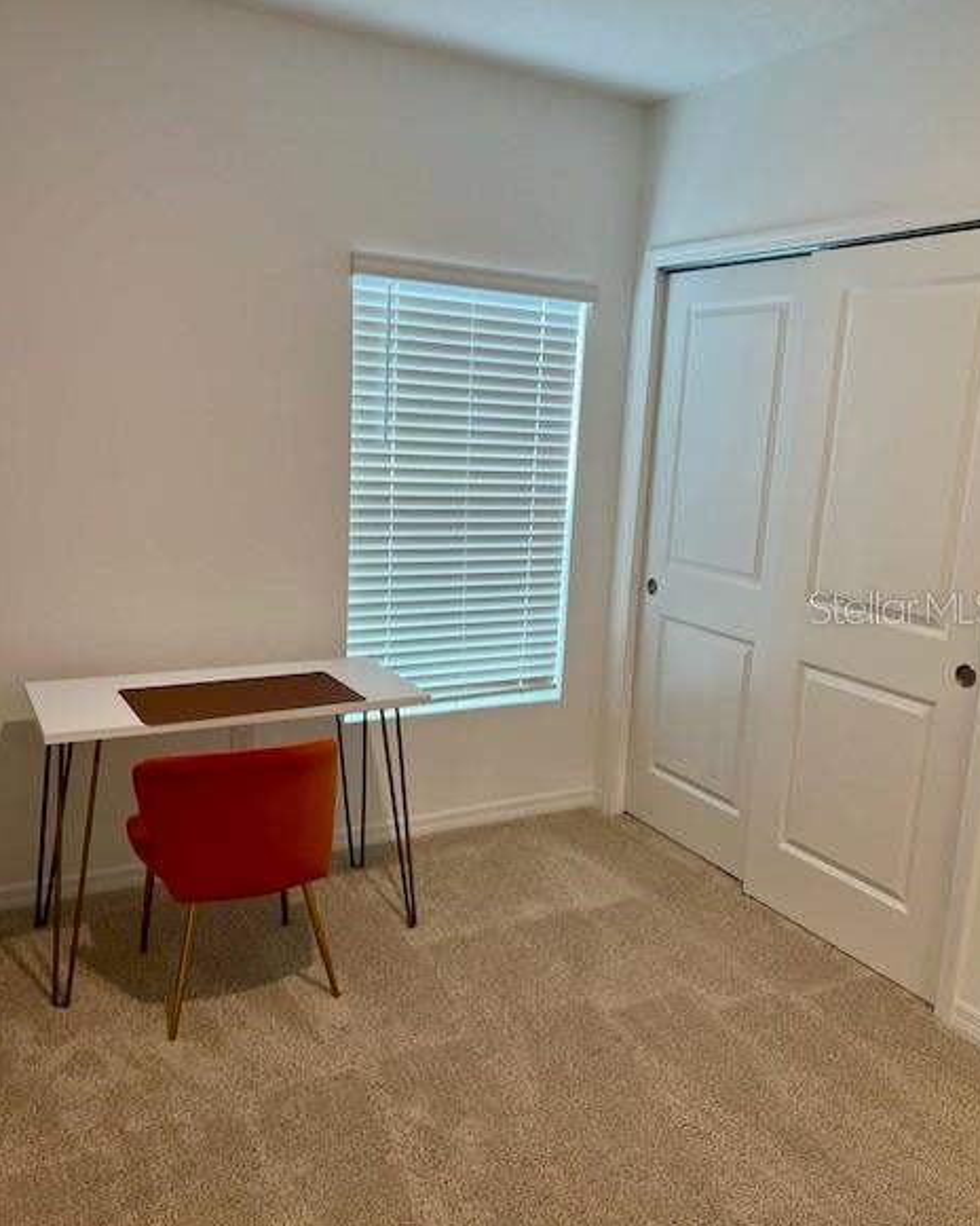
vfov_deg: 62.2
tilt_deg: -12.0
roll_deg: -5.1
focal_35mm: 28
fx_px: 1015
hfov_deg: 51.5
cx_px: 501
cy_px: 607
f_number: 1.5
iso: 64
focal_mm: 5.7
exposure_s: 1/60
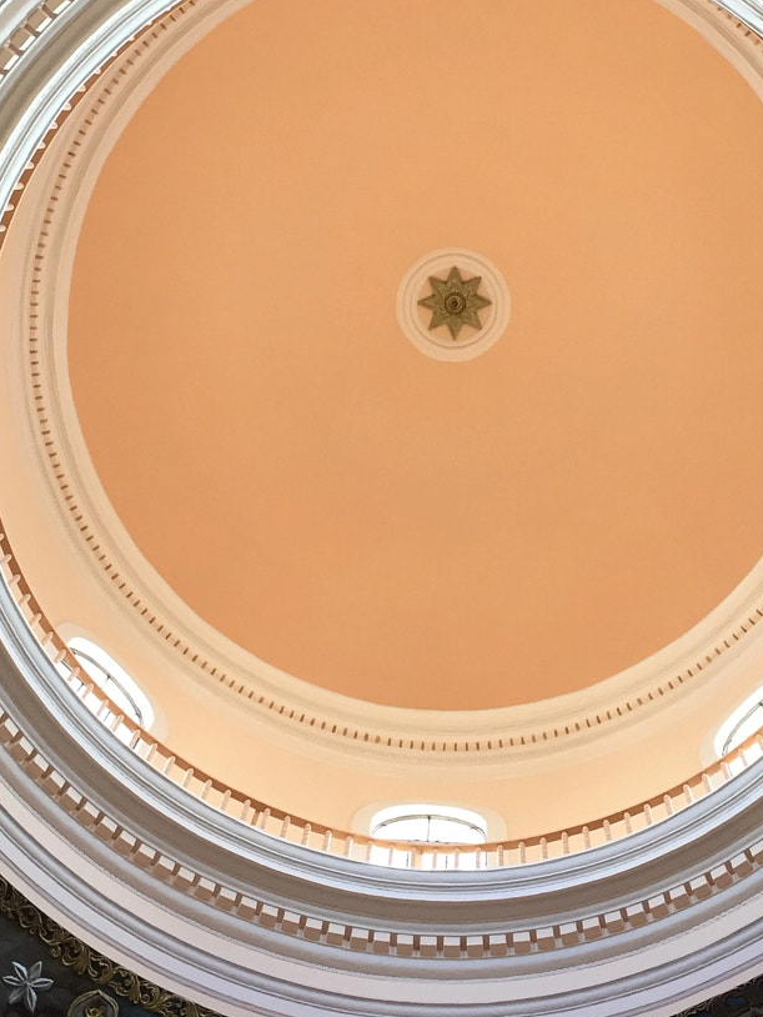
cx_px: 428
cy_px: 446
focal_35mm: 57
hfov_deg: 25.7
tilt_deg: +80.5
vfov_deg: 33.7
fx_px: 1674
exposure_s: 1/30
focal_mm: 4.15
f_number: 2.2
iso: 40
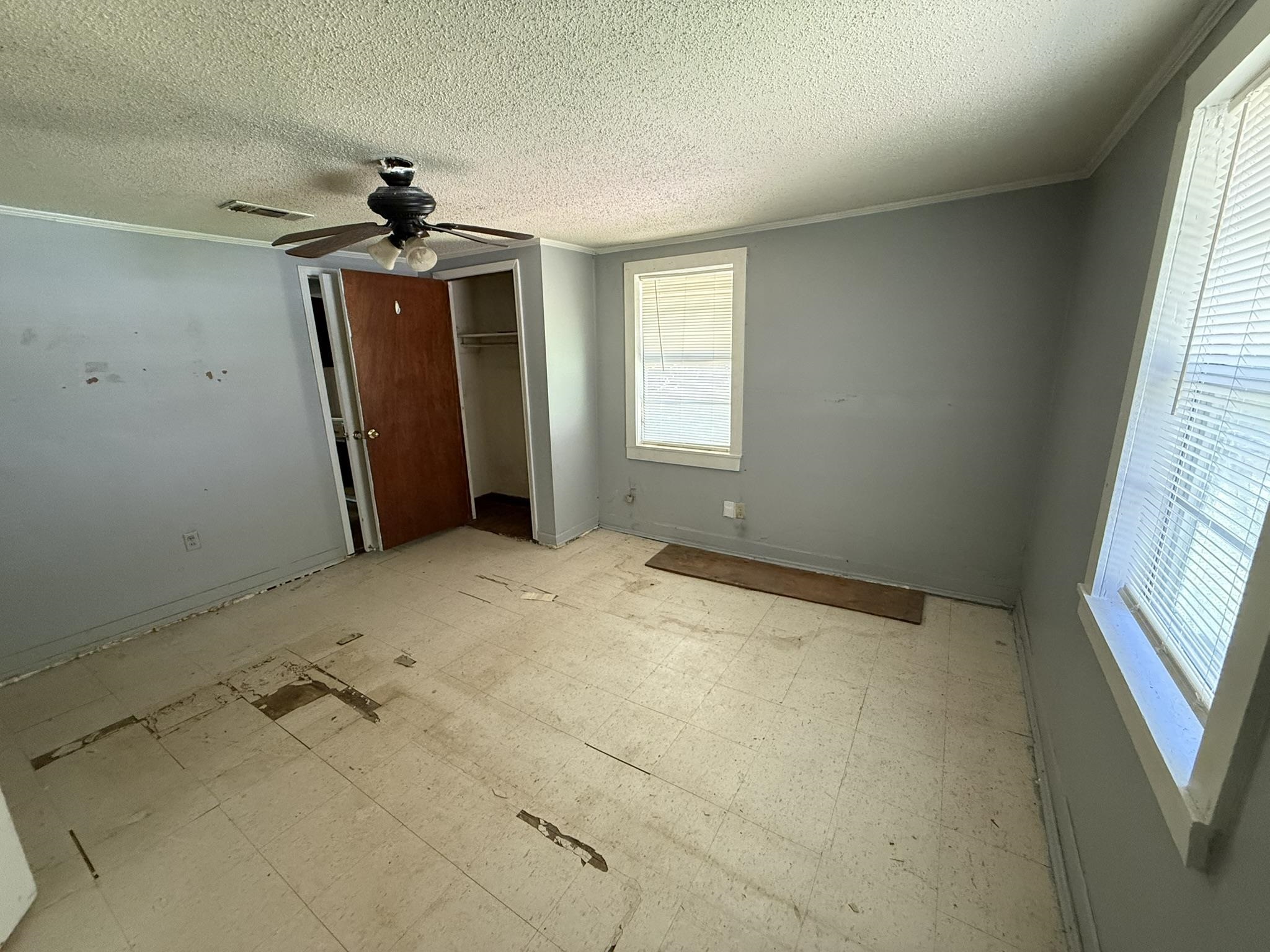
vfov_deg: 85.7
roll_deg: +1.3
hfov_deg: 102.1
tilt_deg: -13.4
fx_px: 514
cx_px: 635
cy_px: 476
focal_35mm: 14
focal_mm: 2.22
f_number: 2.2
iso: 500
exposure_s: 1/60
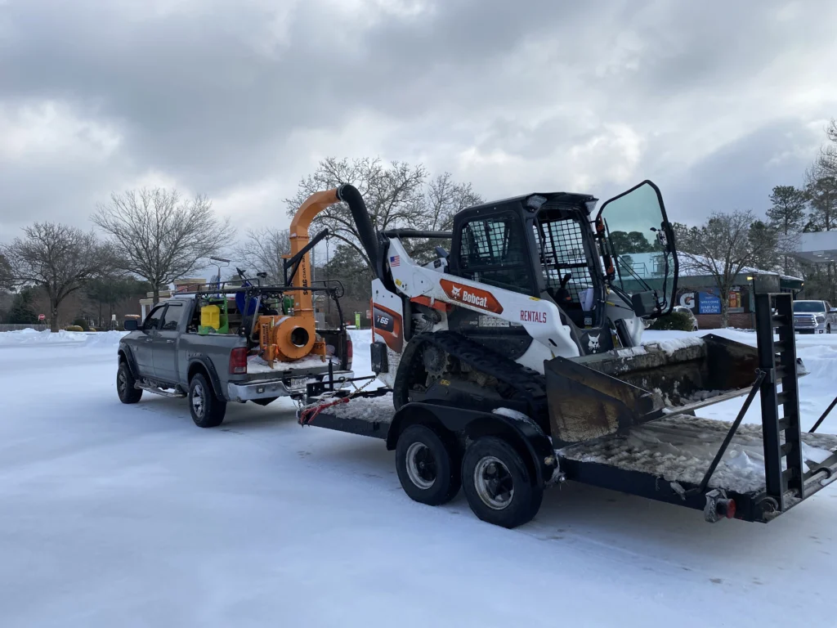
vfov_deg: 53.1
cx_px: 418
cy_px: 314
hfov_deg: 67.3
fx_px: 629
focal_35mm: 26
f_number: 1.8
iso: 32
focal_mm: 4.25
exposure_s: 1/3984
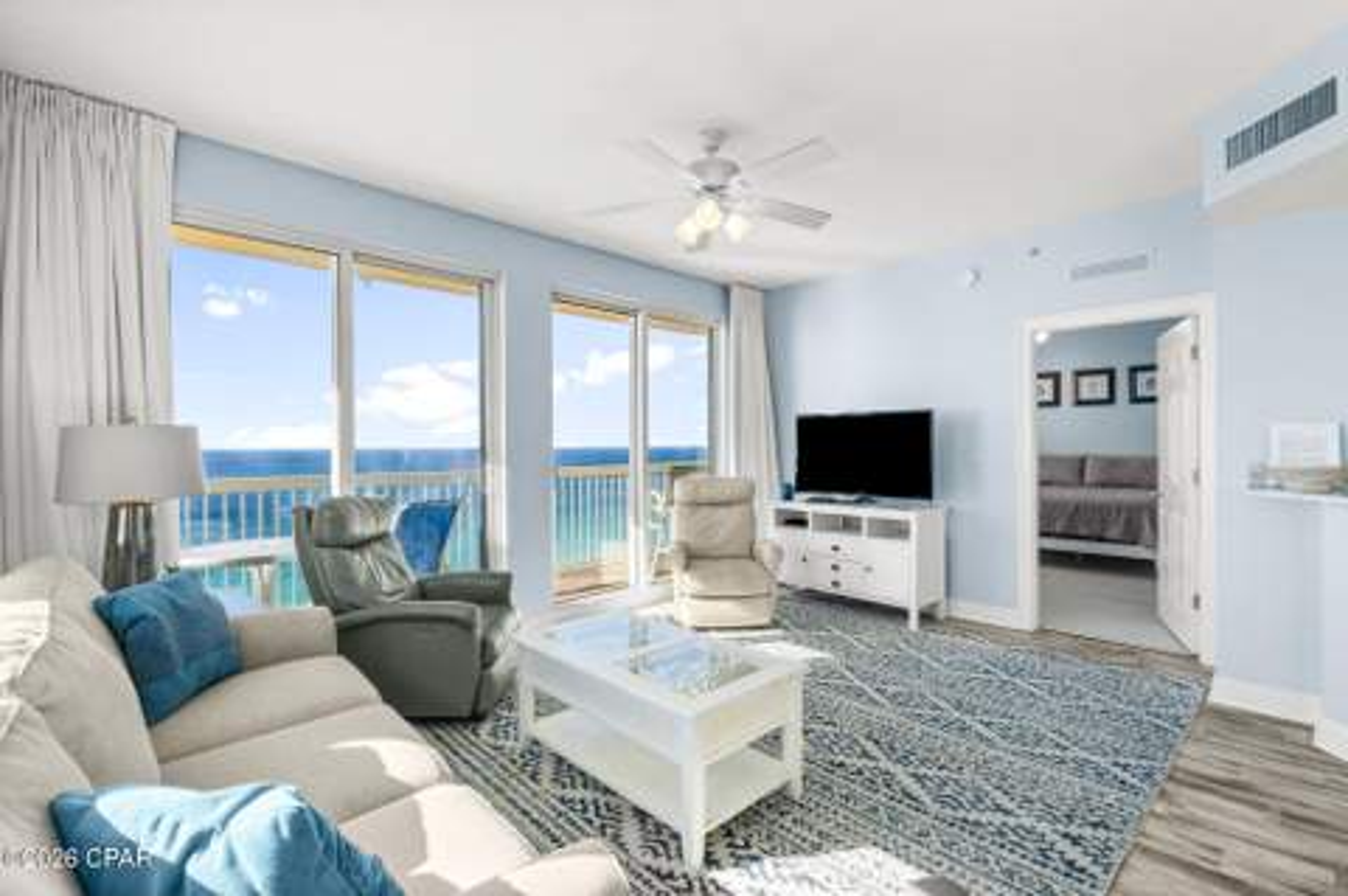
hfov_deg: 97.7
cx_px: 674
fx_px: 589
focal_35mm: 16
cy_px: 448
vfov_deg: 74.5
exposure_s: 1/15
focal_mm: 10.5
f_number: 9
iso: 400
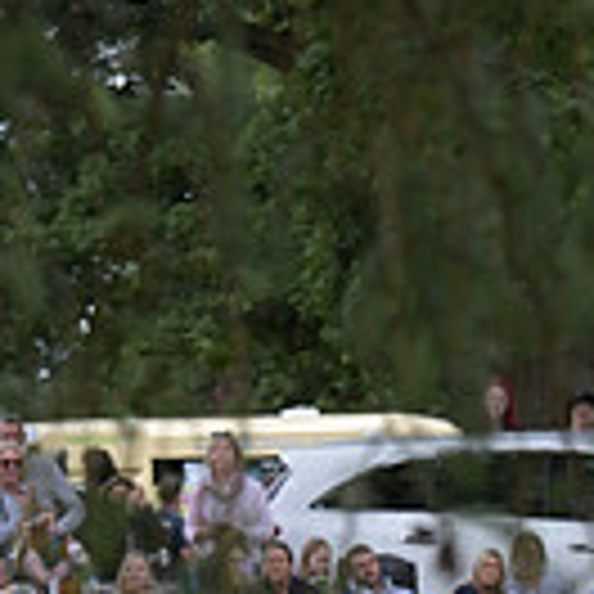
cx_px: 1125
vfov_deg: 5.1
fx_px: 6659
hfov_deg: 5.0
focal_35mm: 343
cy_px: 826
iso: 1100
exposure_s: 1/1250
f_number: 5.6
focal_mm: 92
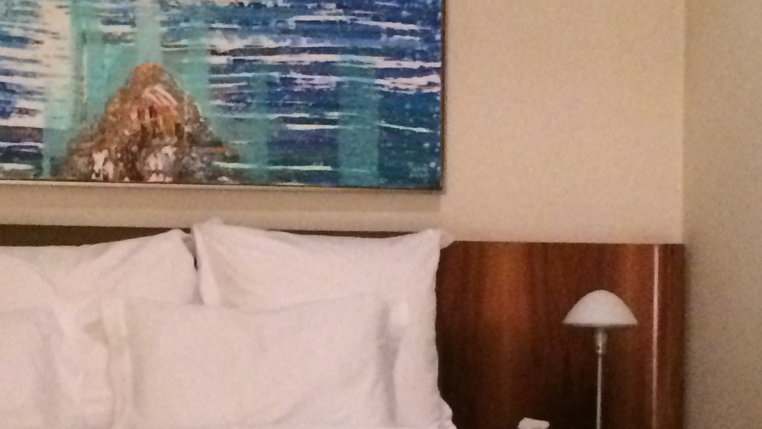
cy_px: 400
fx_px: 2081
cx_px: 347
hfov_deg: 20.7
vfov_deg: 11.7
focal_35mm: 103
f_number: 2.2
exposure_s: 1/15
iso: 500
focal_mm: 4.12
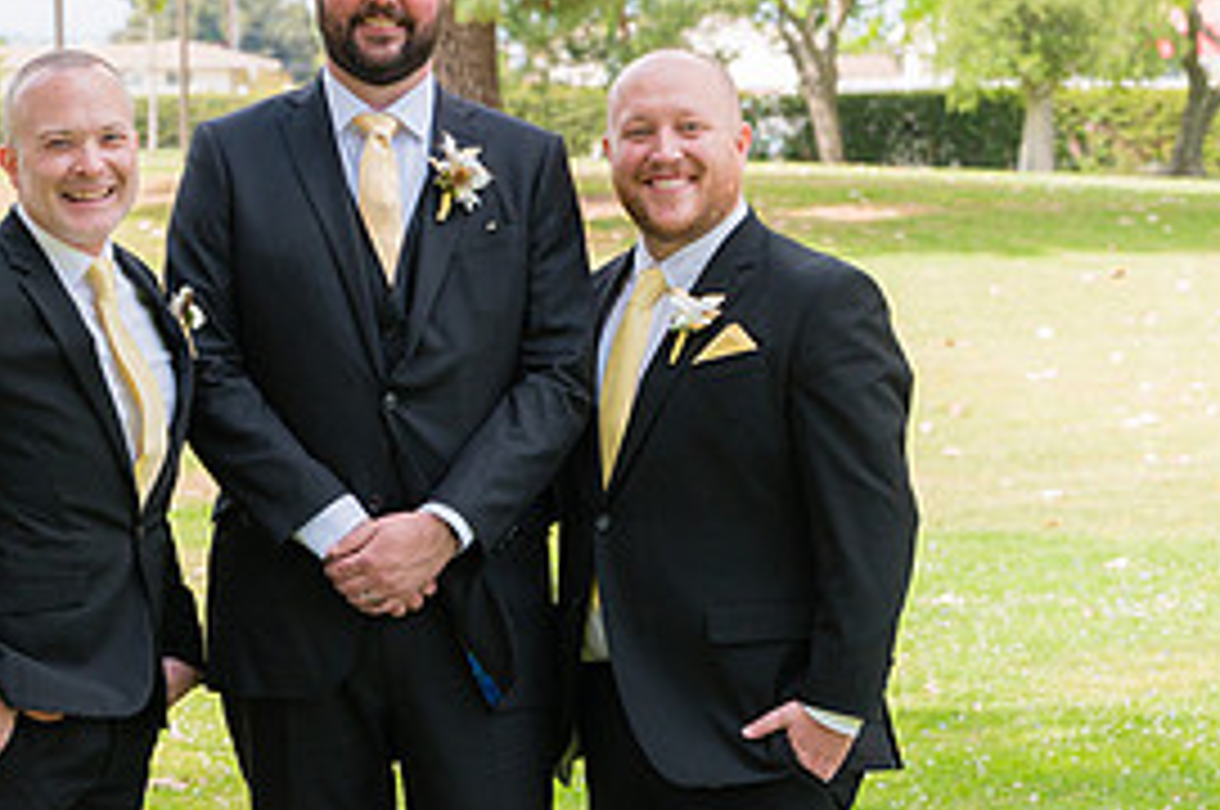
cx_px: 423
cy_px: 567
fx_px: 5077
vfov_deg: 9.1
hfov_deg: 13.7
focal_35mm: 150
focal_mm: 70
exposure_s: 1/1250
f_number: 5.6
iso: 500
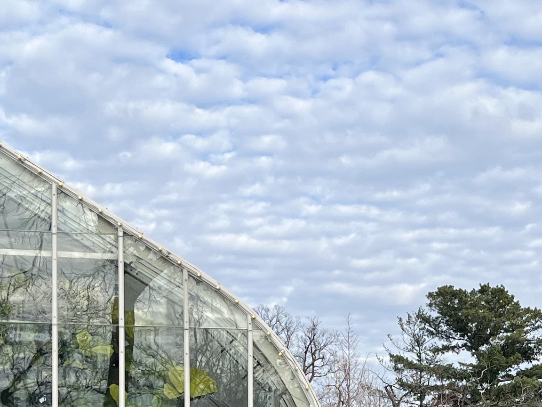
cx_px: 428
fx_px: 1425
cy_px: 491
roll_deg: +0.3
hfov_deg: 21.3
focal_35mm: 91
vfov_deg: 15.6
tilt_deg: +1.8
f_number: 1.6
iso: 50
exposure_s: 1/2137
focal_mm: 5.1
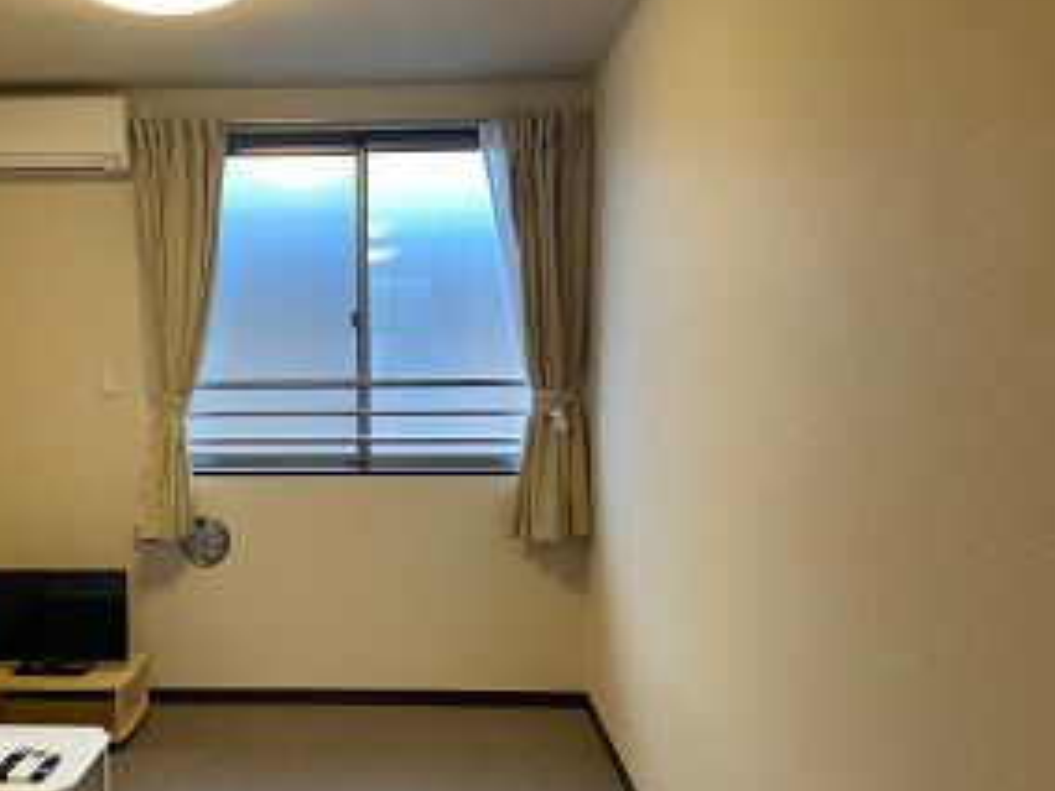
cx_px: 349
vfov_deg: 38.7
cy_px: 414
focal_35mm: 37
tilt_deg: -3.6
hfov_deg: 49.2
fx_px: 1128
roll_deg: +0.3
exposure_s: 1/120
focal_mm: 4.25
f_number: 1.8
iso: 80
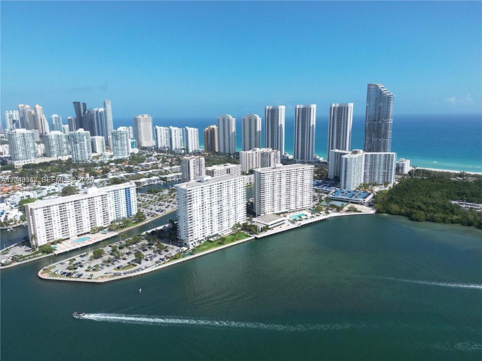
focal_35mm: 24
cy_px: 180
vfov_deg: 56.8
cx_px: 241
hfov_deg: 71.6
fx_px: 334
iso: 200
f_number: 1.7
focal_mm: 6.72
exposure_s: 1/4000
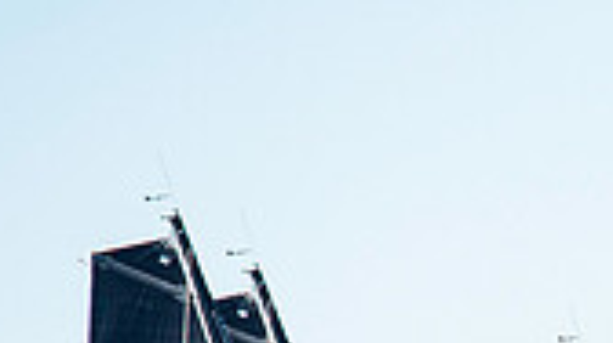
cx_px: 916
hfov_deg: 1.3
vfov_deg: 0.7
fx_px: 26445
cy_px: 586
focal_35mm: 1629
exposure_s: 1/1250
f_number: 5
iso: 320
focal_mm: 300
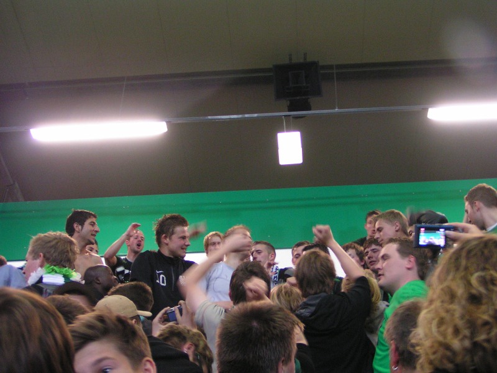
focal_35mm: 45
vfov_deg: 32.2
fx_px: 646
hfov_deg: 42.1
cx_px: 248
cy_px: 186
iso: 200
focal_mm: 6.9
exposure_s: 1/15
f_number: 2.8
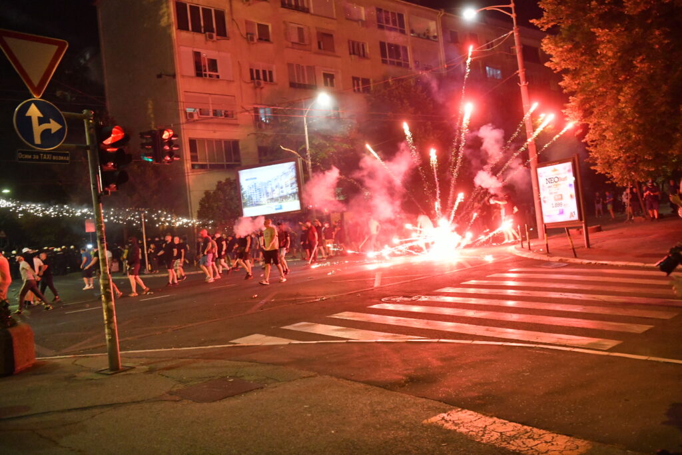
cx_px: 341
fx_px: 606
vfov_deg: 41.1
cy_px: 228
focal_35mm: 32
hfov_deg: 58.7
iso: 6400
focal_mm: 32
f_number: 2.8
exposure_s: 1/200
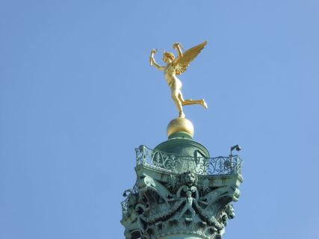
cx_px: 160
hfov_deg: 11.2
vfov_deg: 8.4
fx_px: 1631
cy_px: 120
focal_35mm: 177
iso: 100
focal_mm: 28.7
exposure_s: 1/320
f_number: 5.5
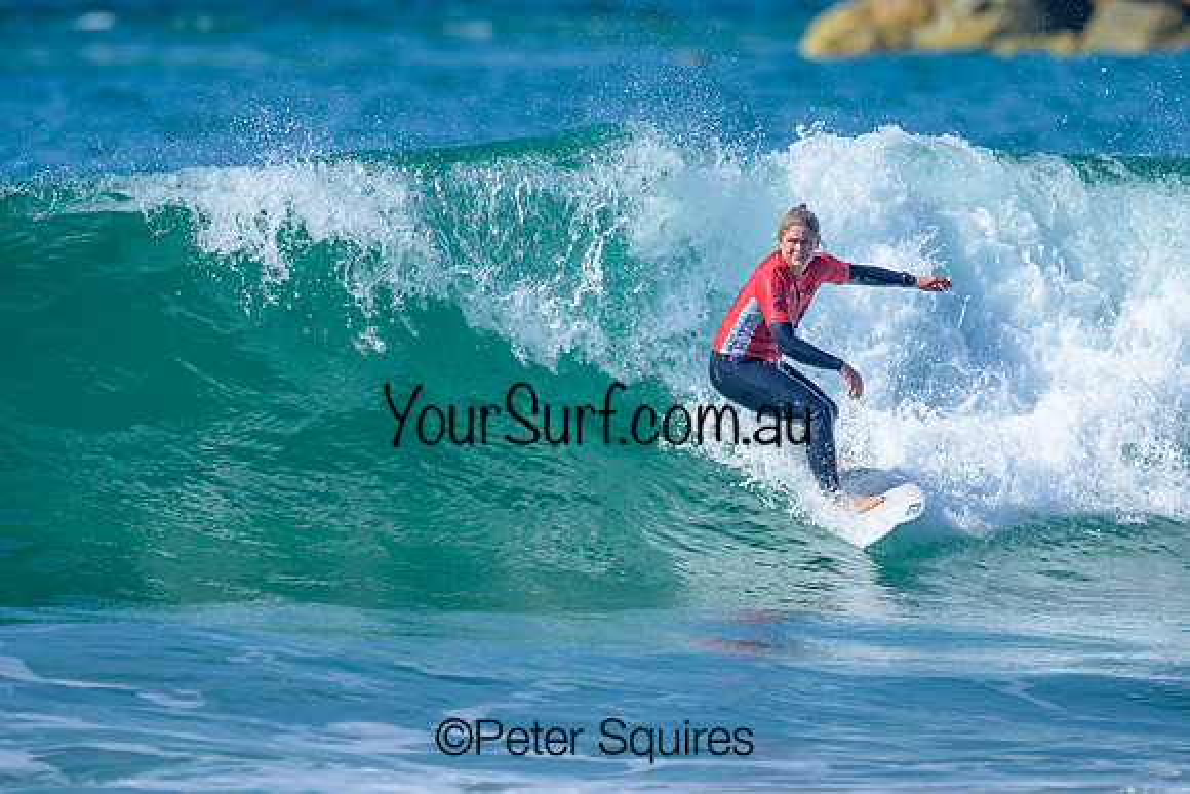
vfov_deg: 1.3
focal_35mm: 1098
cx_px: 636
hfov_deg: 1.9
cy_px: 306
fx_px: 36307
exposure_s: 1/2000
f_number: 6.3
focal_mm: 800
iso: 280
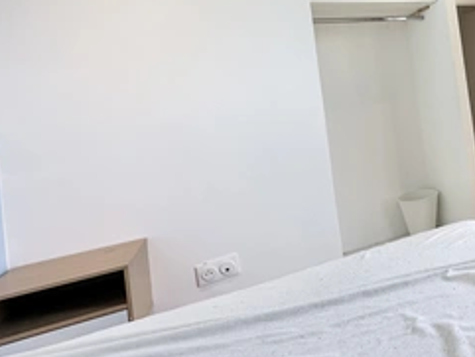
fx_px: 426
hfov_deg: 49.5
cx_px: 456
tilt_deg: +1.8
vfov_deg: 43.8
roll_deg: +7.7
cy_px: 85
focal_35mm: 31
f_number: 2.2
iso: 80
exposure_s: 1/99
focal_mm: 2.22
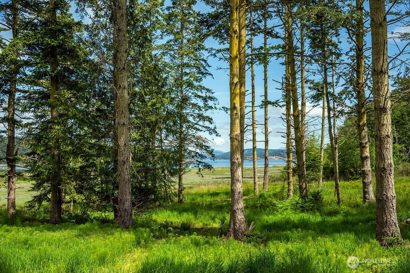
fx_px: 393
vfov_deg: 38.4
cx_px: 205
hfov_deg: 55.1
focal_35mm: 34
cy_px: 136
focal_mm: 34.5
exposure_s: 1/800
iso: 100
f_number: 5.6
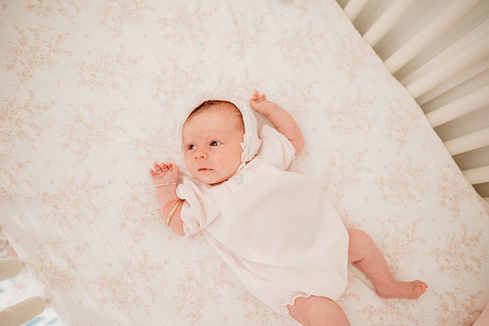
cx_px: 244
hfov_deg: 73.7
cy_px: 163
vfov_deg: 53.2
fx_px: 326
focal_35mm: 24
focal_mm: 24
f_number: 2.8
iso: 1600
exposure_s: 1/200
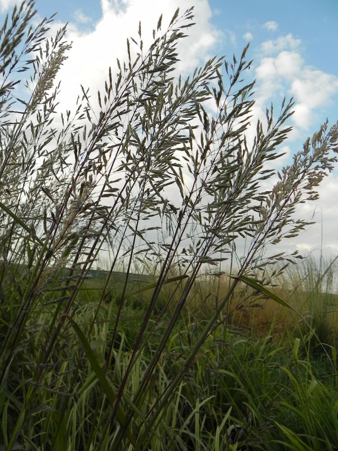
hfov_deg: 48.2
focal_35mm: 29
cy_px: 226
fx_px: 378
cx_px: 169
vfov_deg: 61.7
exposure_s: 1/1000
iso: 160
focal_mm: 5.2
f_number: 3.2
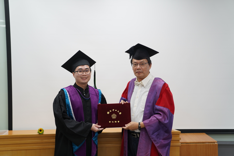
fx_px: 332
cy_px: 78
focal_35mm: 51
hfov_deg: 38.9
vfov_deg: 26.5
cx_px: 117
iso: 200
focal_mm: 51
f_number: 2.8
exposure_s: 1/60
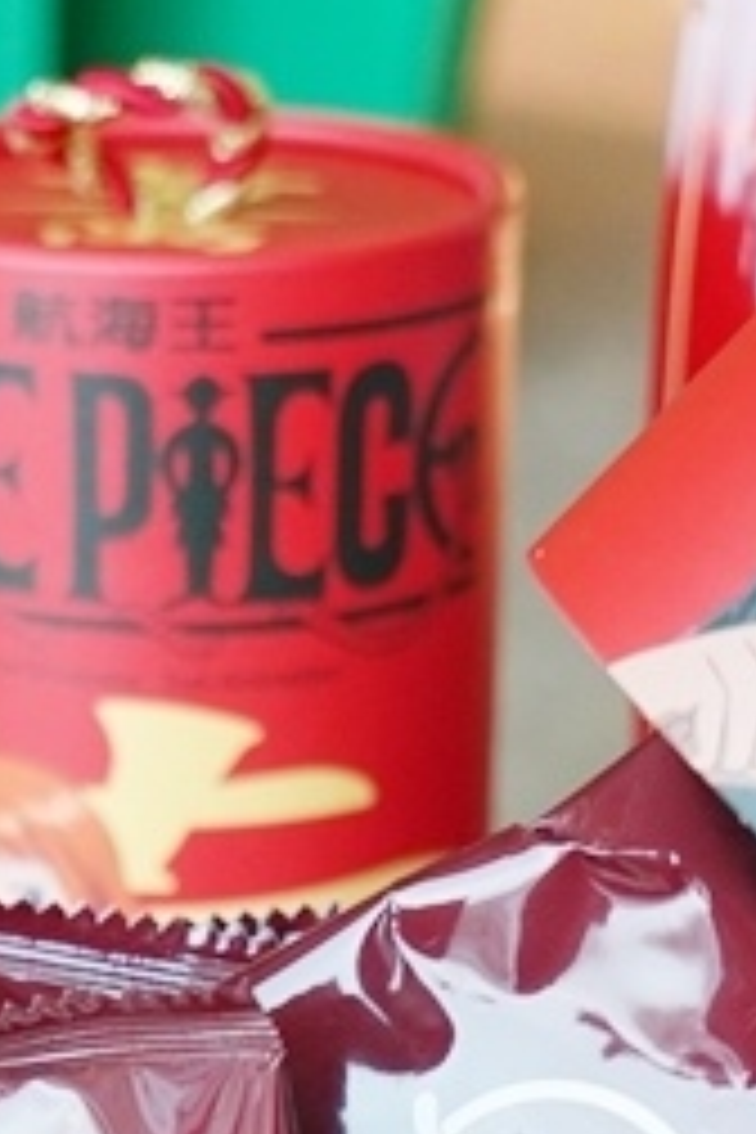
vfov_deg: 16.8
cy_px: 1172
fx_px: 3748
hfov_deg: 11.5
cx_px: 207
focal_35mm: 119
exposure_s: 1/30
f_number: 4
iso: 800
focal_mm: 30
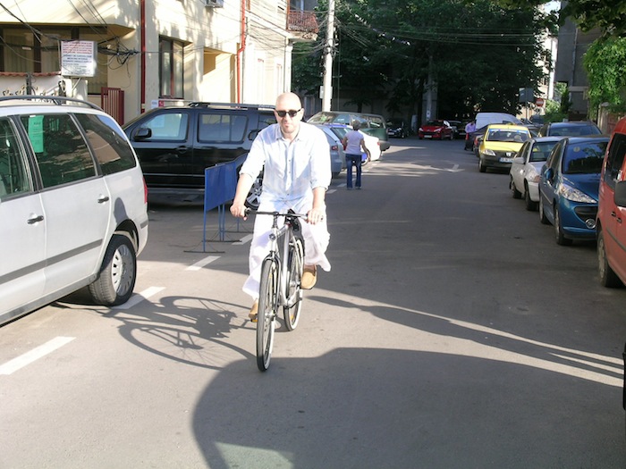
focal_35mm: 50
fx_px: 904
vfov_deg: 29.1
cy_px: 234
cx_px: 313
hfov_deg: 38.2
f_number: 5.4
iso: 50
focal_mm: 10.3
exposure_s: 1/114
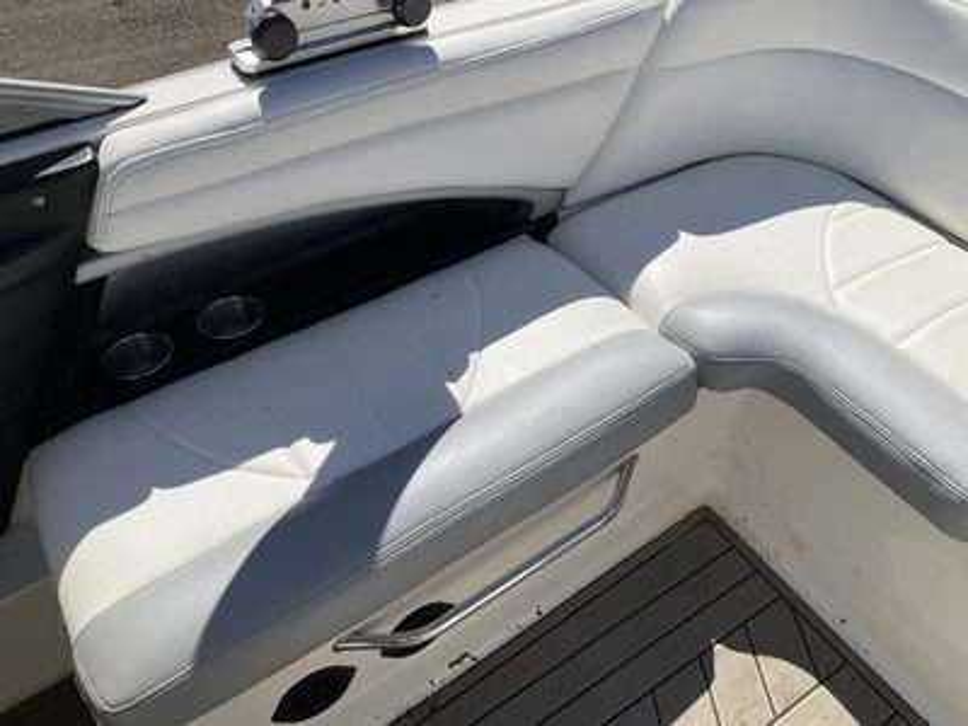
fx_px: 811
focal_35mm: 29
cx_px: 484
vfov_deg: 48.2
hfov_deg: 61.7
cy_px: 363
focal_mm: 3
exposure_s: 1/3322
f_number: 1.8
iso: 25
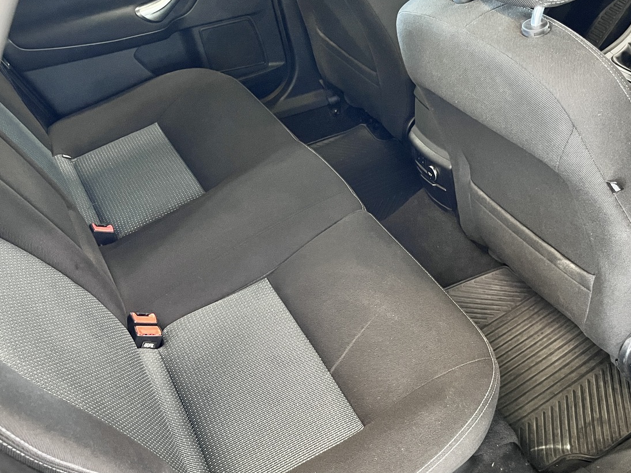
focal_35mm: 38
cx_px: 350
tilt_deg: -39.4
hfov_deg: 48.9
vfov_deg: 37.7
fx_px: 693
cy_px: 222
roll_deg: +4.0
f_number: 1.6
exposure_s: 1/50
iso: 500
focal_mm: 5.1
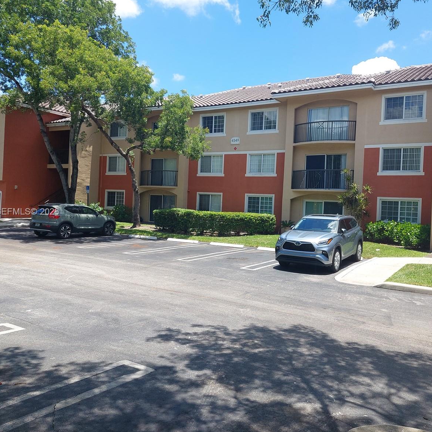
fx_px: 409
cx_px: 240
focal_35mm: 29
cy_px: 212
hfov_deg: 55.5
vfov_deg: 55.6
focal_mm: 5.23
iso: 40
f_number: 1.8
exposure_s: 1/858
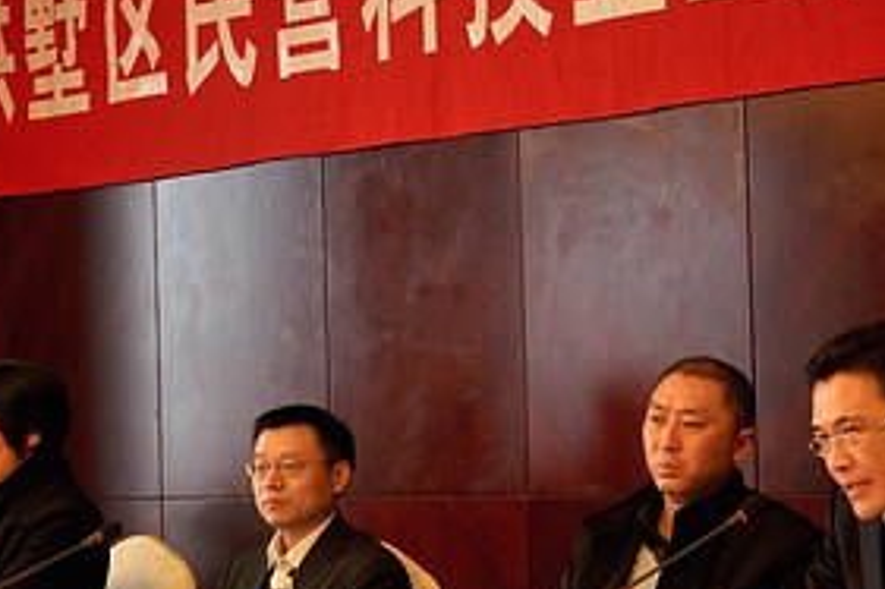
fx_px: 2359
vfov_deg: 14.2
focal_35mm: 96
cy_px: 357
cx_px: 545
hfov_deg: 21.2
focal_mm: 30
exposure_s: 1/25
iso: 250
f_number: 4.2
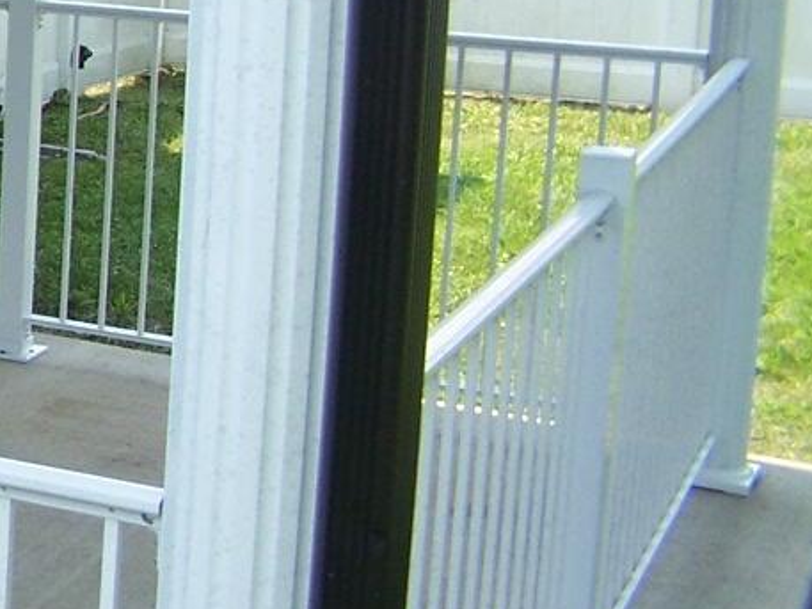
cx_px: -556
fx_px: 3027
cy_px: 73
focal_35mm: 129
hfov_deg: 13.9
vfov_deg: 11.4
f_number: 2.8
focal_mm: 6.3
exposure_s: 1/350
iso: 80
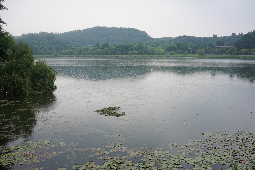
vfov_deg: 37.9
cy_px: 85
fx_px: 248
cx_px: 128
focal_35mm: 35
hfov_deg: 54.4
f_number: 10
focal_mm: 35
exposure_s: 1/100
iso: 200
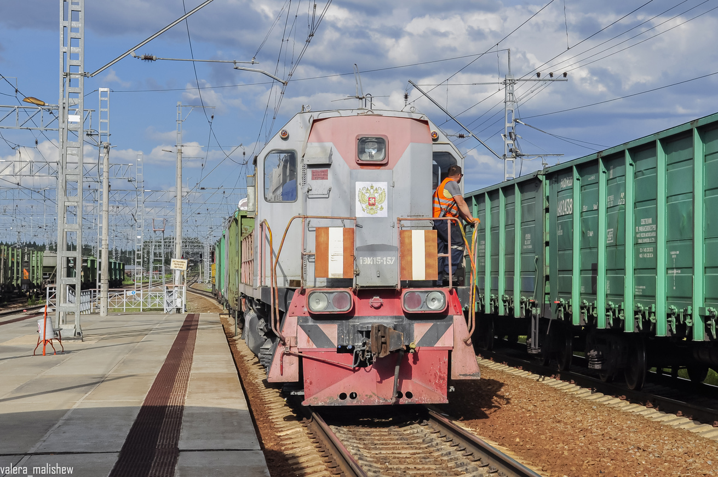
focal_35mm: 60
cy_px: 238
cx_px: 359
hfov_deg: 33.4
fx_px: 1195
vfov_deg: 22.6
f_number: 11
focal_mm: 40
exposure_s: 1/500
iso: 250
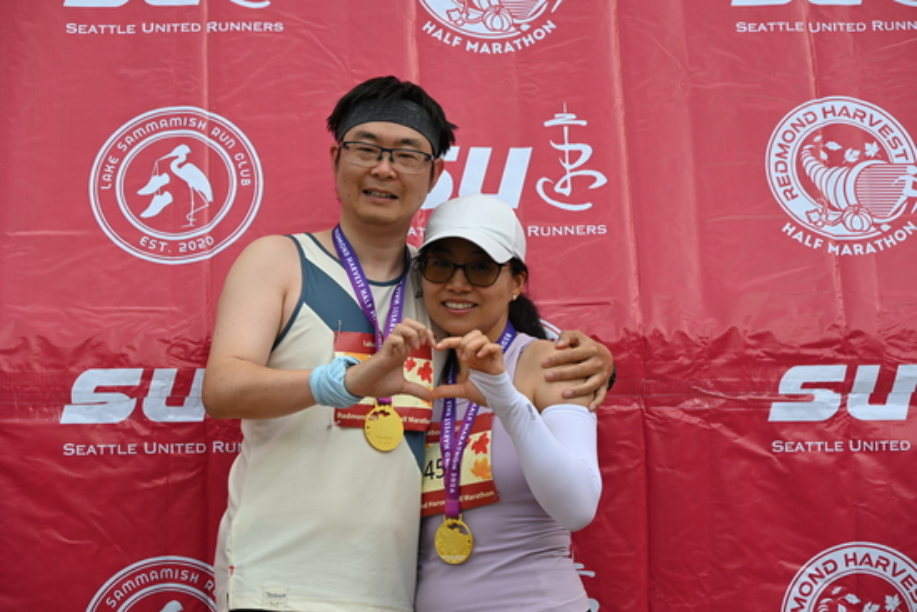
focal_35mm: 93
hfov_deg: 21.9
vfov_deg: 14.7
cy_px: 306
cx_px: 458
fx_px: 2369
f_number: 6.3
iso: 180
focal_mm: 93
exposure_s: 1/250
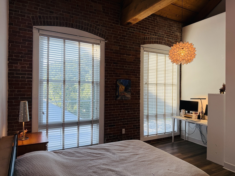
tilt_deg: +1.4
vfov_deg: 56.8
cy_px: 88
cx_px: 118
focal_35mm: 24
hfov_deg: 71.6
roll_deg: -0.4
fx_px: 163
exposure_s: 1/180
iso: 80
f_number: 1.78
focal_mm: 6.76
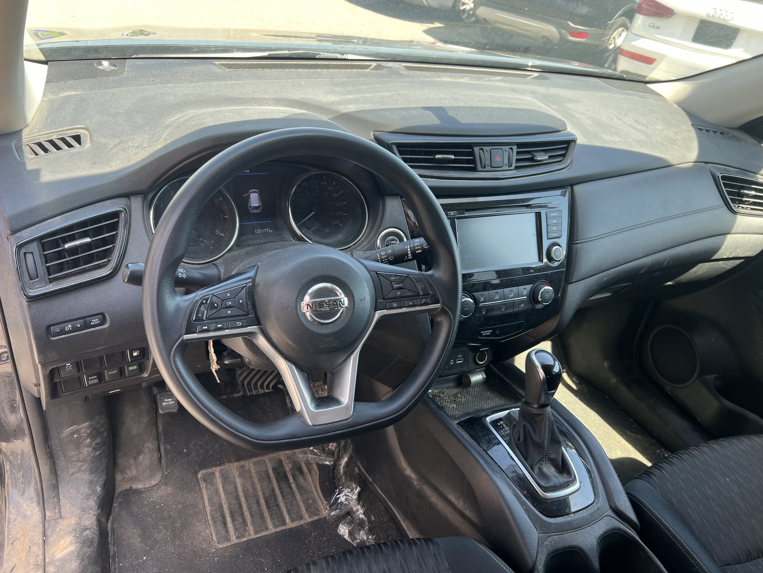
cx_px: 382
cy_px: 286
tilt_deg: -34.5
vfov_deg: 53.1
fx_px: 573
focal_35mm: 26
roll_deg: -8.5
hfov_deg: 67.3
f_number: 1.5
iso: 40
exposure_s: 1/140
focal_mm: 5.7
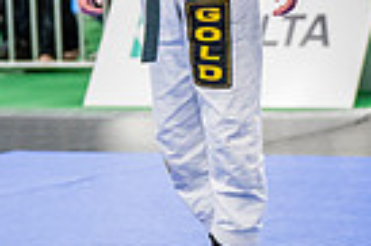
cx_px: 515
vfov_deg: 4.6
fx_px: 3057
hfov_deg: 6.9
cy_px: -126
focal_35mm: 297
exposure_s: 1/500
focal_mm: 70
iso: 5000
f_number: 2.8
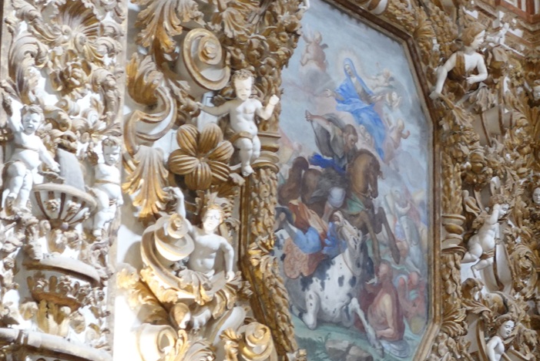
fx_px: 1861
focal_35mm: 124
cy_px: 274
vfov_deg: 11.0
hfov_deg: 16.3
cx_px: 477
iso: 800
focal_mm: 19.48
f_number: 2.8
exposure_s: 1/60
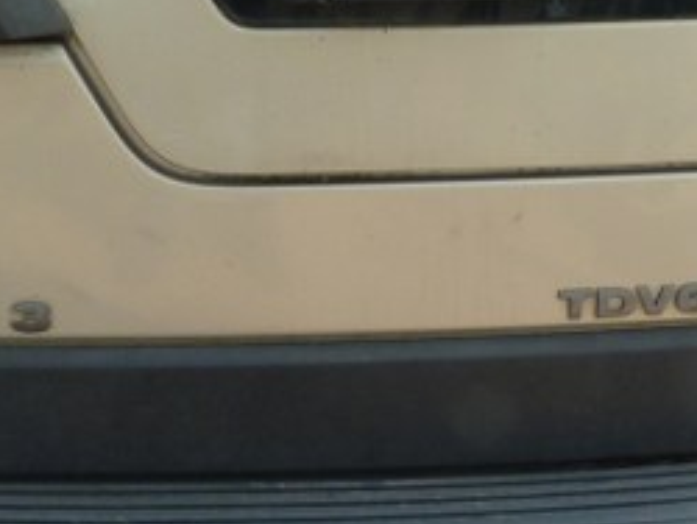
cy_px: -22
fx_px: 1612
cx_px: 240
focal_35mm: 80
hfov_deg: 24.3
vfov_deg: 17.9
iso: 125
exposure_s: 1/125
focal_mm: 4.5
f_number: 4
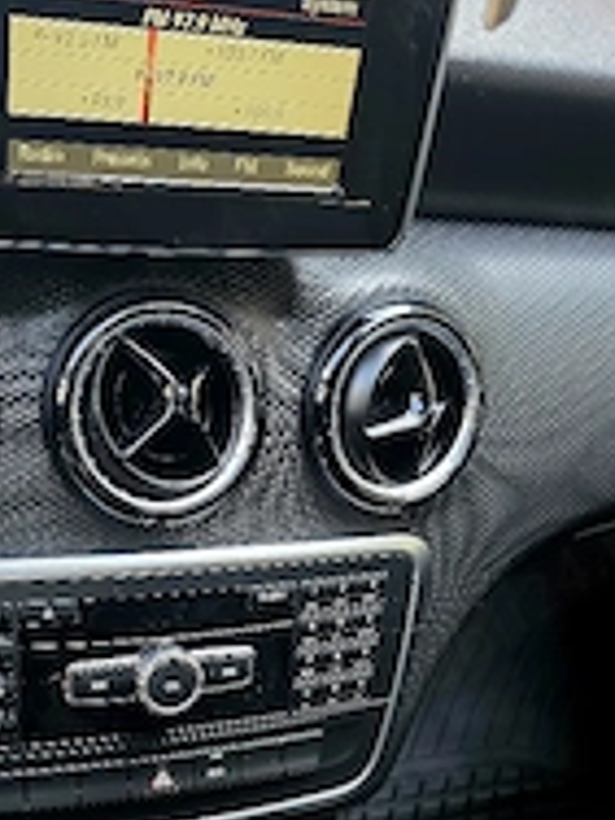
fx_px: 1161
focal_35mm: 49
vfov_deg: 37.4
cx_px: 270
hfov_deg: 29.6
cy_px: 663
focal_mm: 6.3
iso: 160
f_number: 1.7
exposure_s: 1/68
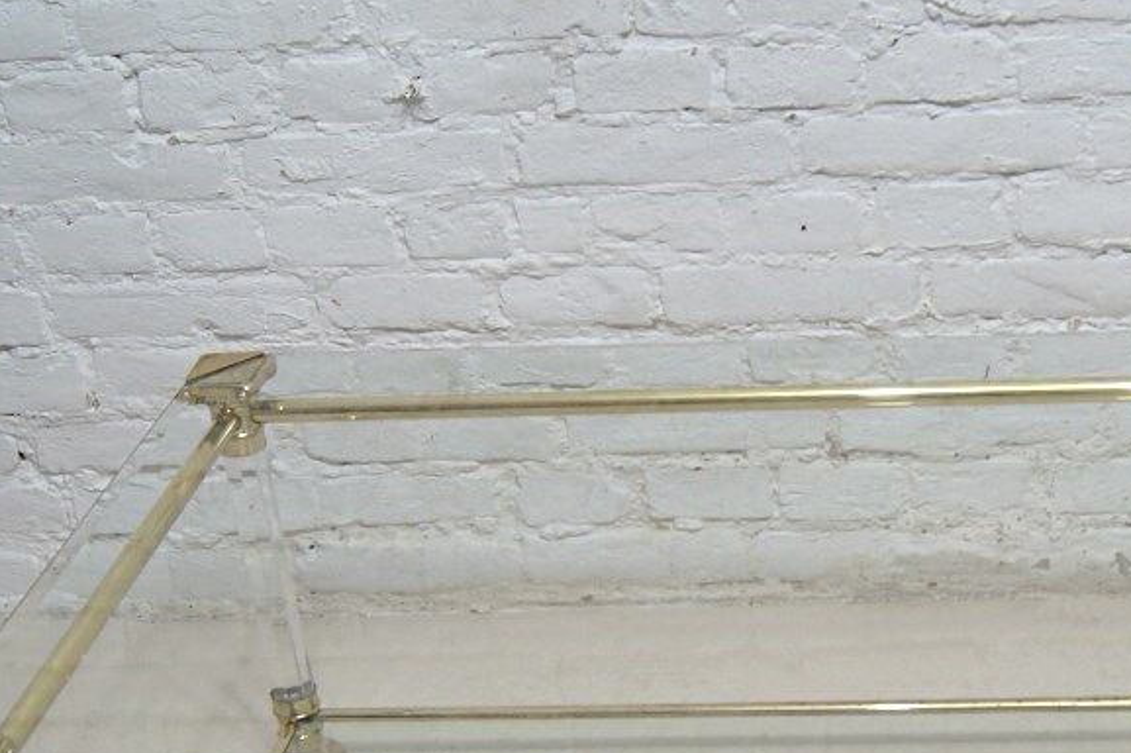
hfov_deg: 30.5
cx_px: 845
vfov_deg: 20.7
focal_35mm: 65
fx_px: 2041
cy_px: 592
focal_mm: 20
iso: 400
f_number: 4
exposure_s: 1/160
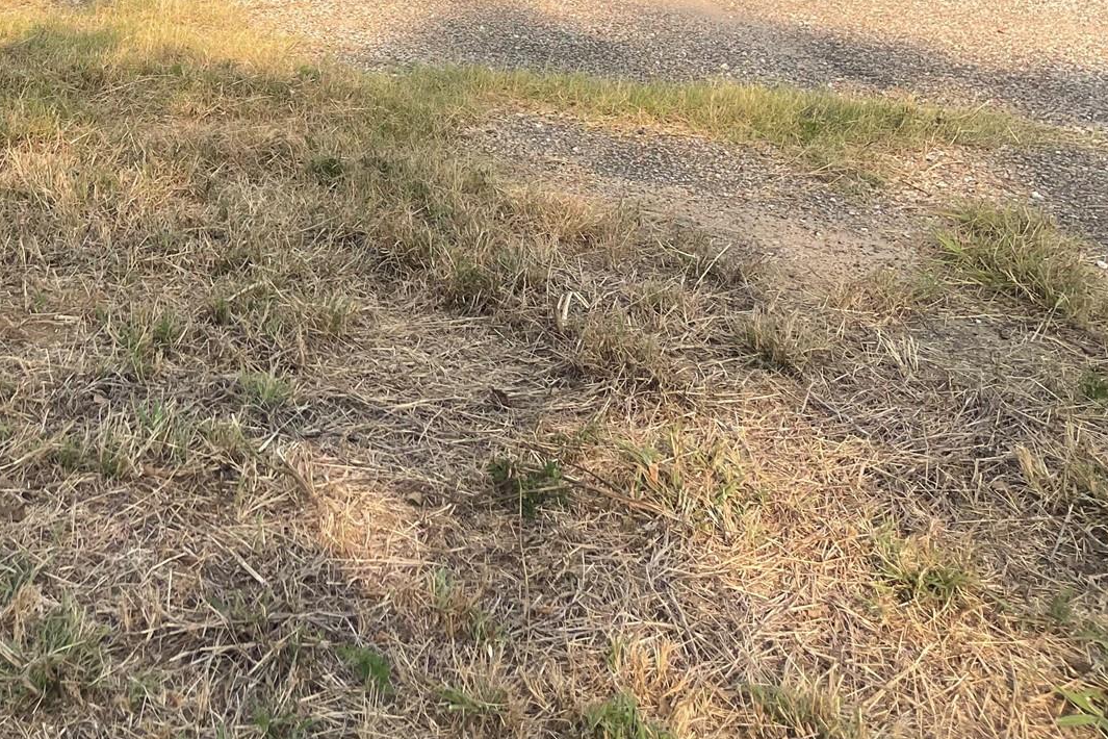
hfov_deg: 36.7
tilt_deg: -10.5
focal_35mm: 50
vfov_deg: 25.4
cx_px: 79
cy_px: -35
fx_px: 1539
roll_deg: -2.1
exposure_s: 1/1852
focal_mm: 5.1
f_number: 1.6
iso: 32
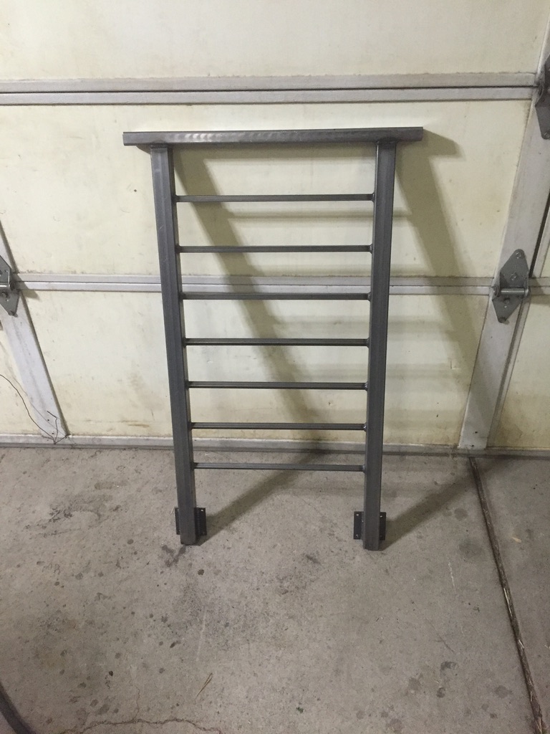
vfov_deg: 61.7
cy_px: 367
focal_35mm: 29
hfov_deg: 48.2
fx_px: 614
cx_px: 275
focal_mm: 4.15
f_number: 2.2
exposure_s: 1/30
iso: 250
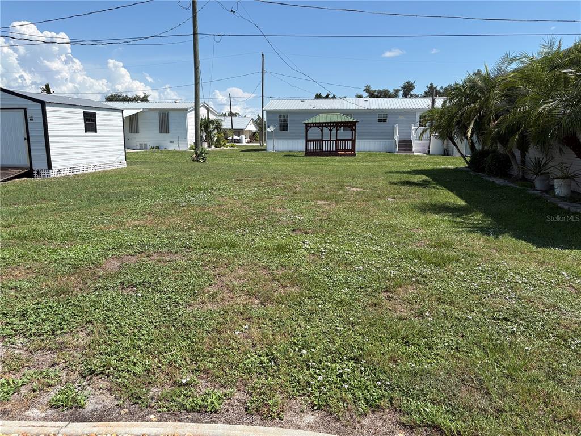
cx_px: 290
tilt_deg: -11.1
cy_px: 218
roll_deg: +0.5
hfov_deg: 67.3
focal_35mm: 26
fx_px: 436
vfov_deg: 53.1
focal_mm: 5.96
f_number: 1.6
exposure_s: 1/3279
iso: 50
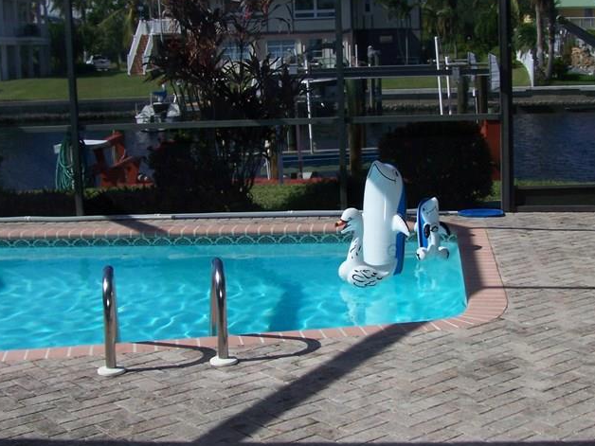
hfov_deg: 31.2
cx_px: 336
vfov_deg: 23.6
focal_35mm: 62
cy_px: 186
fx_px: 1066
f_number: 4
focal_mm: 6.3
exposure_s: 1/640
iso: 64
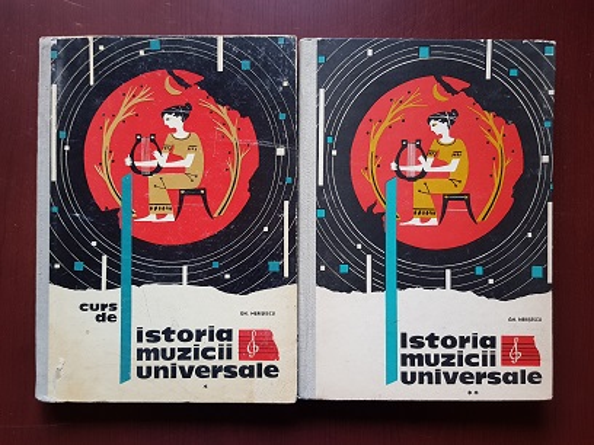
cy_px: 222
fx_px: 446
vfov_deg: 53.1
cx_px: 297
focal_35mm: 26
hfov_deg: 67.3
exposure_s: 1/23
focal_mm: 4.3
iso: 200
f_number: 1.7
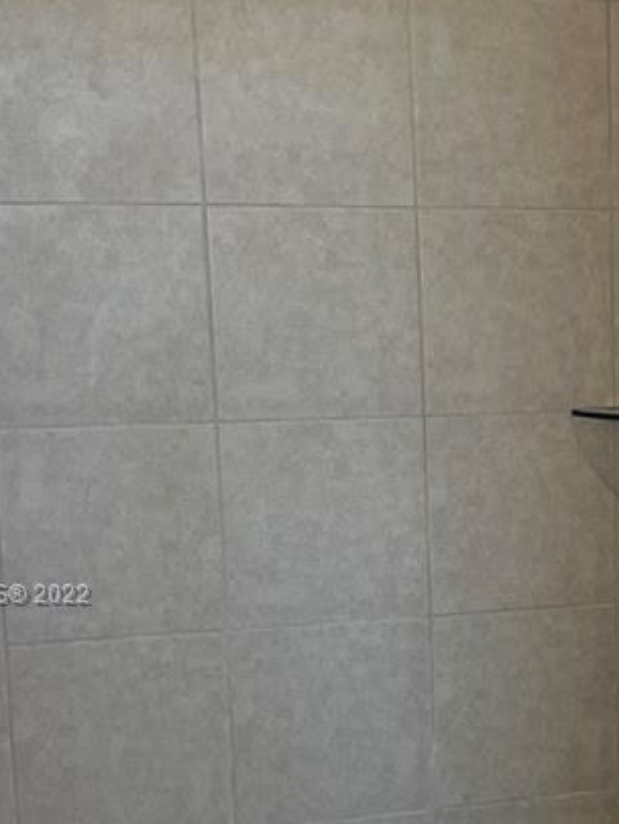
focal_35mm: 77
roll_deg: +1.0
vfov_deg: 25.1
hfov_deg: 18.6
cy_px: 596
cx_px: 633
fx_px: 1835
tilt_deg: -7.9
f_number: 1.6
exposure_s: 1/120
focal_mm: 5.1
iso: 125
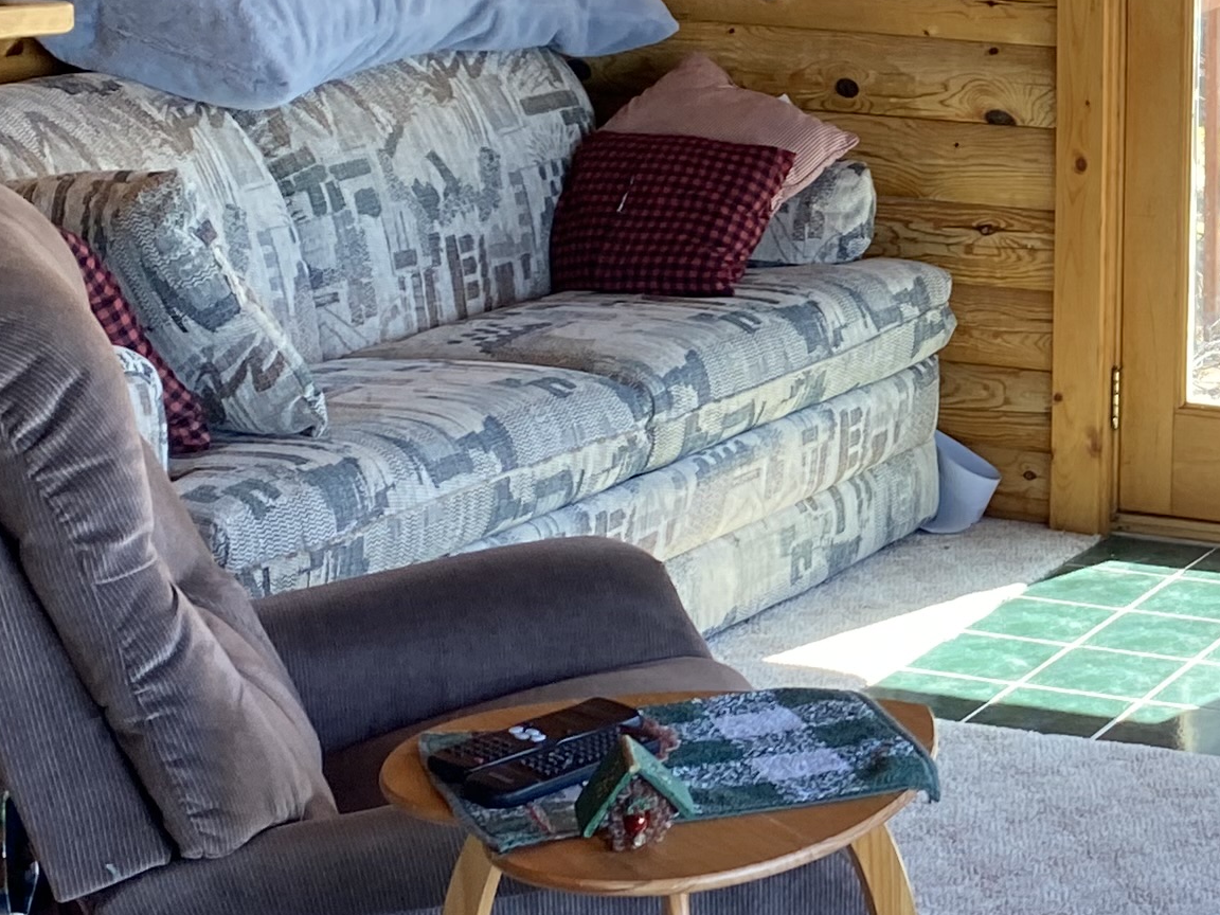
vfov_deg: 16.2
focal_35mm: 91
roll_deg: -2.5
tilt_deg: -10.4
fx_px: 3207
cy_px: 286
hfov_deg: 20.4
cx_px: 1379
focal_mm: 4.25
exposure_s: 1/121
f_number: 1.8
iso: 64
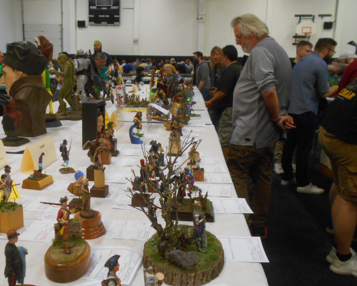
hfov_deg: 52.6
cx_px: 147
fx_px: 359
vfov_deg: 43.3
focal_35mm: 34
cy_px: 137
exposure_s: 1/30
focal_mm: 4.6
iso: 360
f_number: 3.2
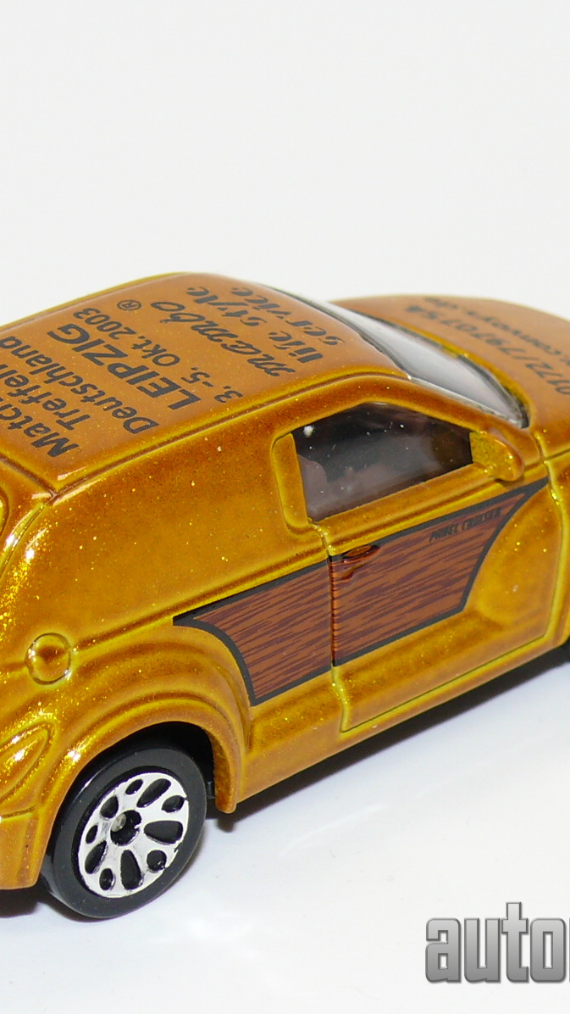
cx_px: 230
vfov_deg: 14.1
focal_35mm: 153
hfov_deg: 7.9
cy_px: 506
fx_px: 4110
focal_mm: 13.7
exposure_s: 1/30
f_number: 4
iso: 100
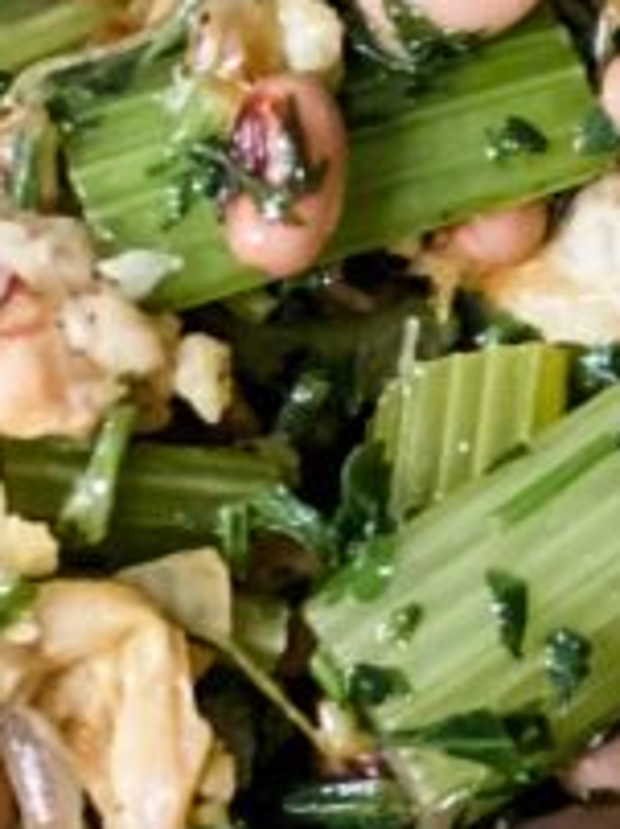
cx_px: 1236
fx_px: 6318
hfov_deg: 5.5
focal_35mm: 264
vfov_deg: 7.5
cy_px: -103
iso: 320
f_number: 2
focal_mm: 6
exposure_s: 1/25
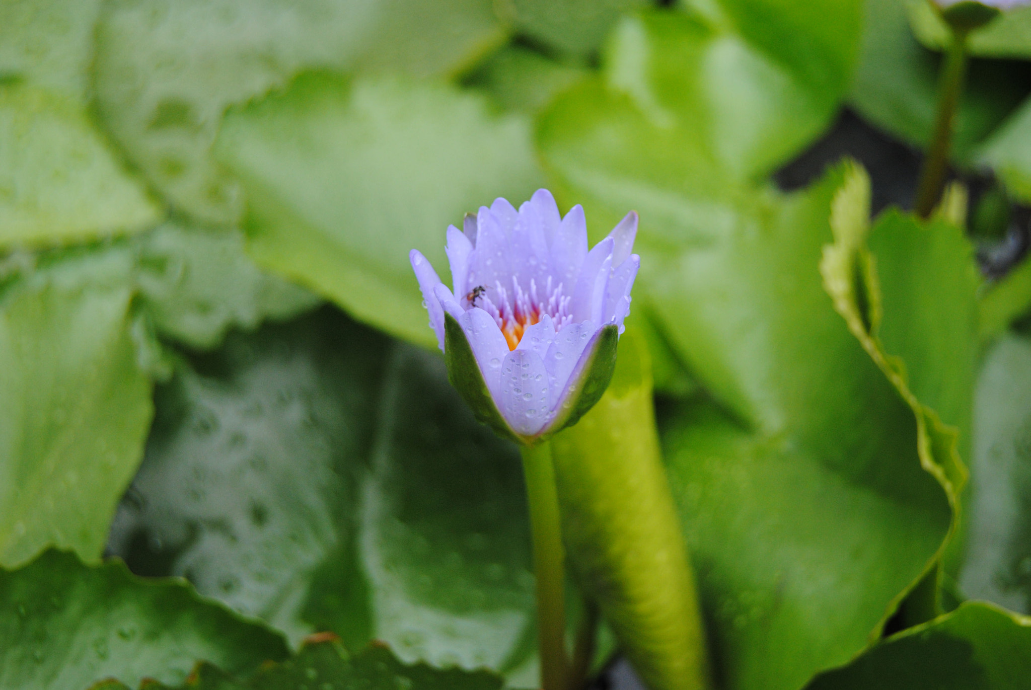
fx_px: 1634
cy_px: 345
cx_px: 516
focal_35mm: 57
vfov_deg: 23.8
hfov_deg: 35.0
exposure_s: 1/500
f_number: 4.8
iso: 450
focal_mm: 38
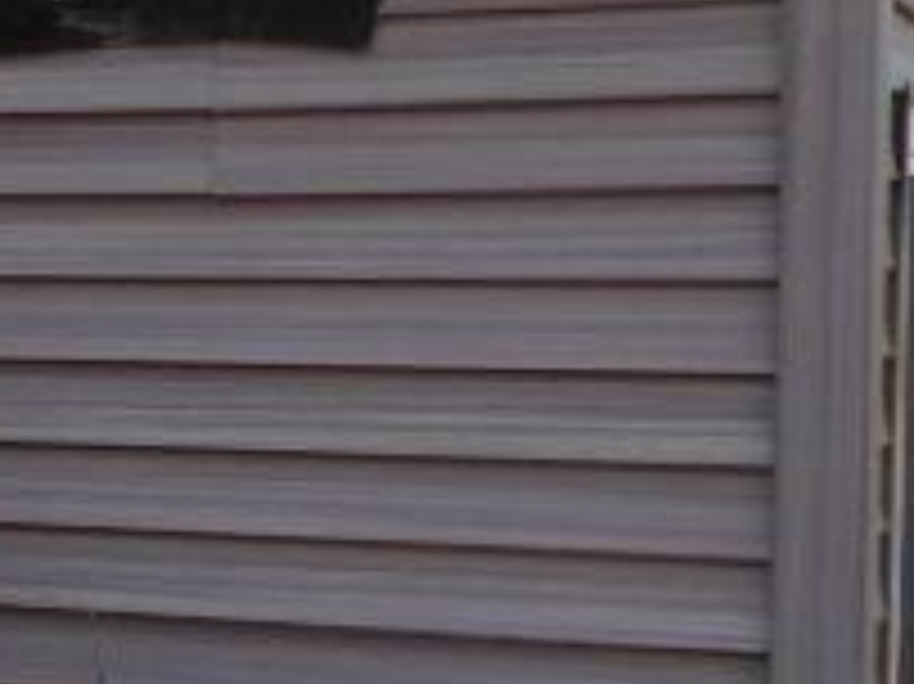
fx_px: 2665
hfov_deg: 18.8
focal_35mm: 101
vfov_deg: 14.6
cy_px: 396
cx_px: -54
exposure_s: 1/80
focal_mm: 5.8
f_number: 3.6
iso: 80
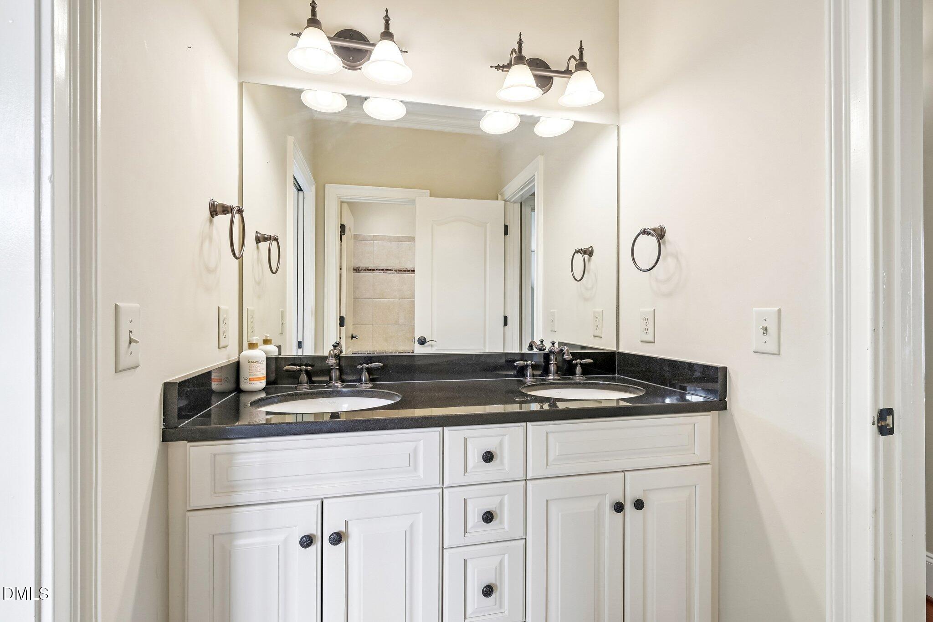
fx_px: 415
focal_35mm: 16
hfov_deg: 96.7
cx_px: 466
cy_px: 311
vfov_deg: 73.7
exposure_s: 1/15
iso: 180
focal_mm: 16
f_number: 8
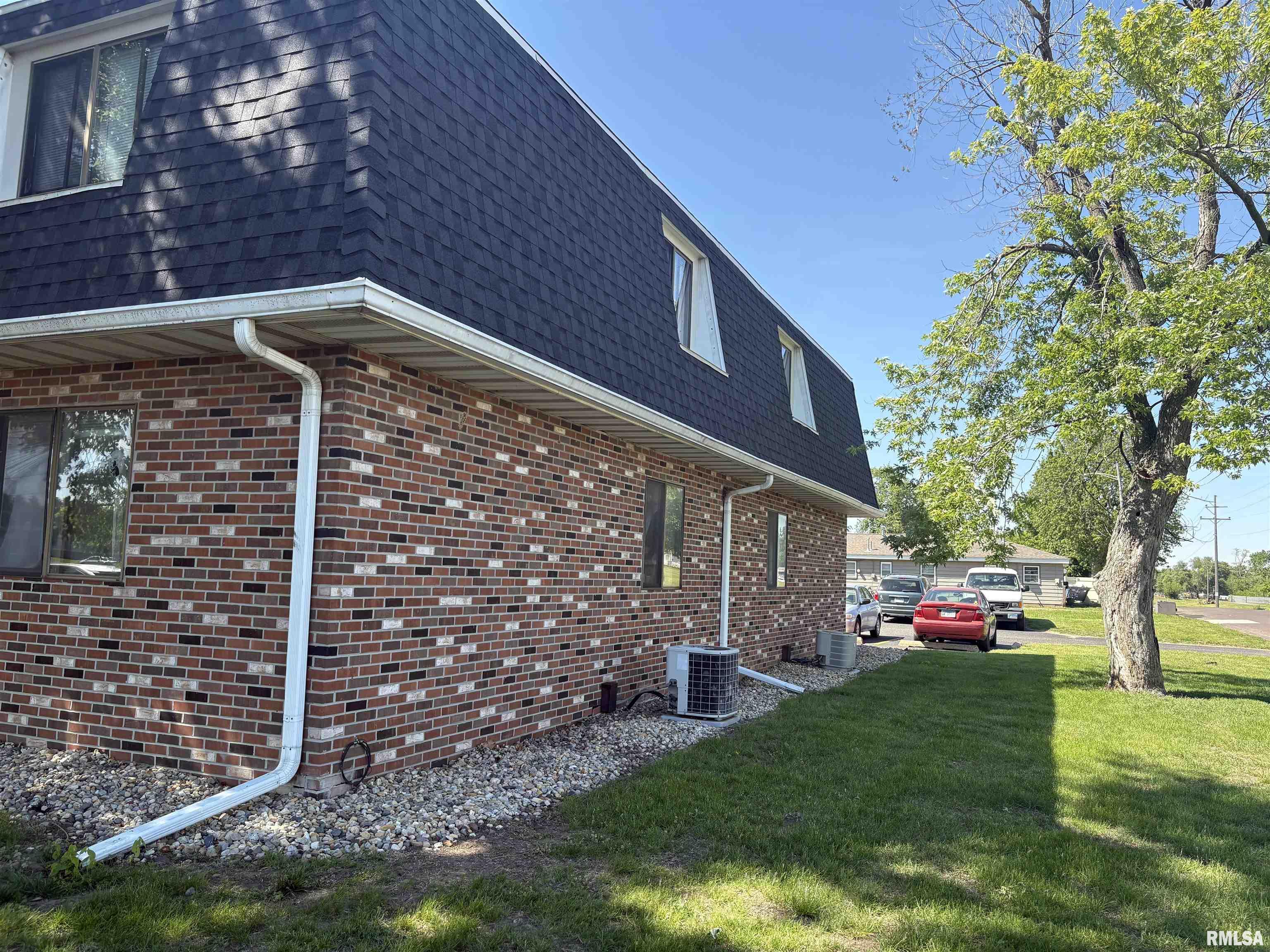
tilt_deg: +5.8
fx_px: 954
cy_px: 476
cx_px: 635
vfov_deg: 53.1
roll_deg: -1.7
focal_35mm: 26
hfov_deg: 67.3
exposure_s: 1/873
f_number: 1.6
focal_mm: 5.96
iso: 50
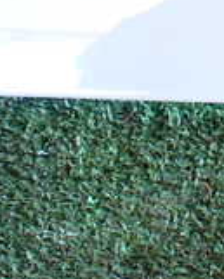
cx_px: 392
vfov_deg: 17.1
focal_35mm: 109
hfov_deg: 12.9
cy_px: -12
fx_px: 902
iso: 800
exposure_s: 1/60
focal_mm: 5.4
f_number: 2.3
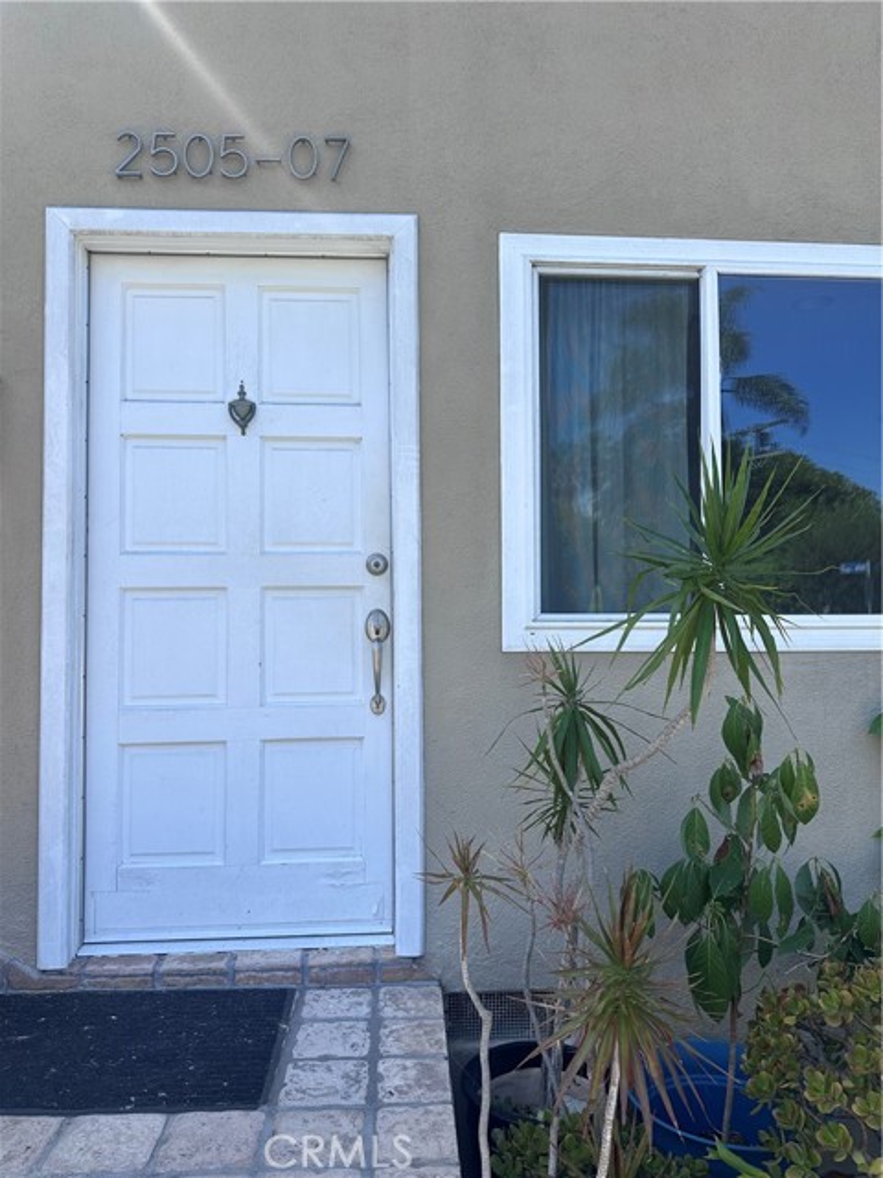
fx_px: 816
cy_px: 589
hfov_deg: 56.8
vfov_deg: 71.6
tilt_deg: +1.9
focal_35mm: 24
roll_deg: +2.4
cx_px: 442
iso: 80
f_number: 1.78
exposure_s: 1/1812
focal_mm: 6.86
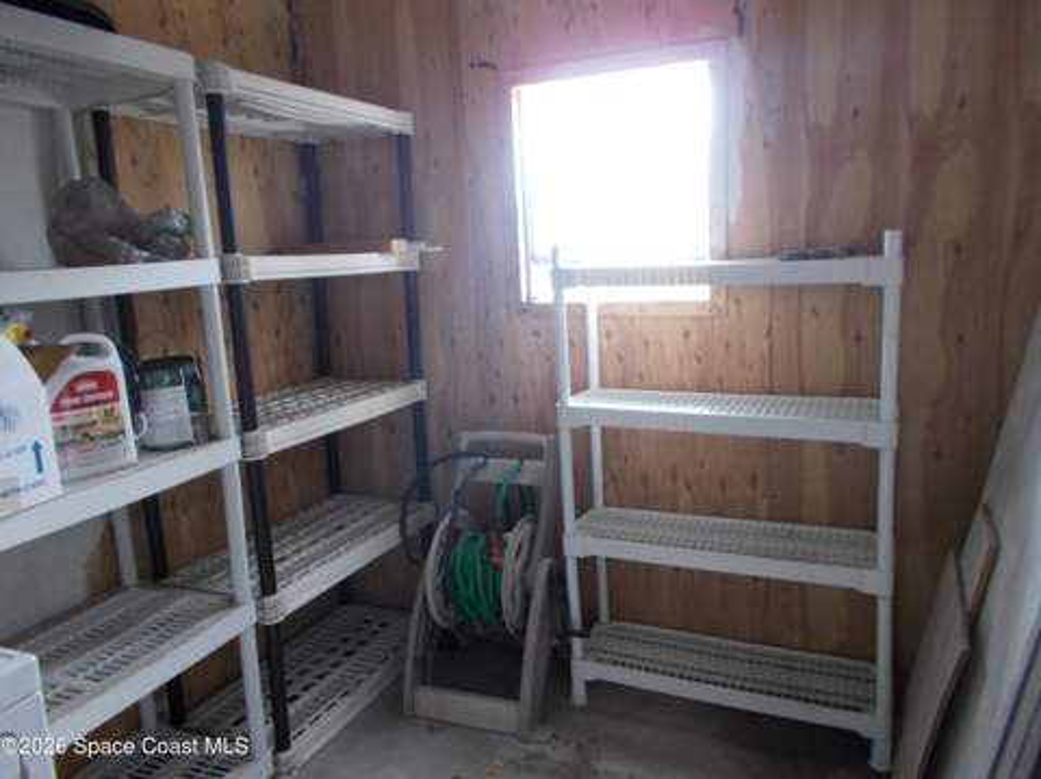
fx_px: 781
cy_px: 390
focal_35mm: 26
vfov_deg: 53.0
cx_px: 520
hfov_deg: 67.4
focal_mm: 4.6
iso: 160
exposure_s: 1/25
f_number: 3.2
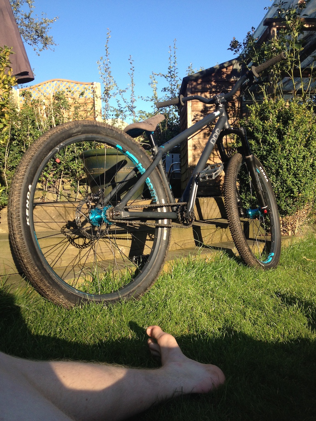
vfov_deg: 52.6
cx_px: 158
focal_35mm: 35
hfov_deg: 40.7
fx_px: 426
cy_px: 210
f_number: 2.4
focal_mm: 4.28
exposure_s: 1/613
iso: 50
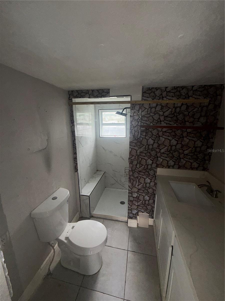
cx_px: 112
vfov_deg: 102.1
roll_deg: +0.0
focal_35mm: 14
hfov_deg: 85.7
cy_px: 150
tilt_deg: -14.7
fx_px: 121
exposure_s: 1/109
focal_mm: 2.22
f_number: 2.2
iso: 50
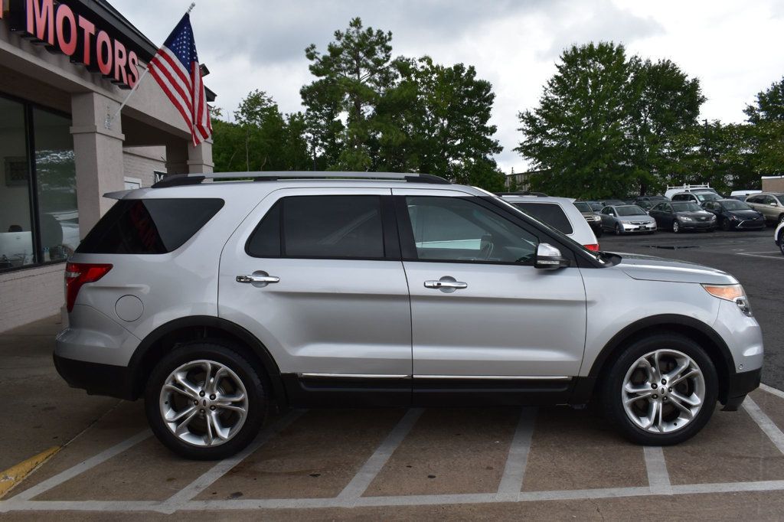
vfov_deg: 41.7
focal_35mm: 32
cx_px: 392
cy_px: 261
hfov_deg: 59.5
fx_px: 686
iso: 400
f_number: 10
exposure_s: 1/320
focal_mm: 21
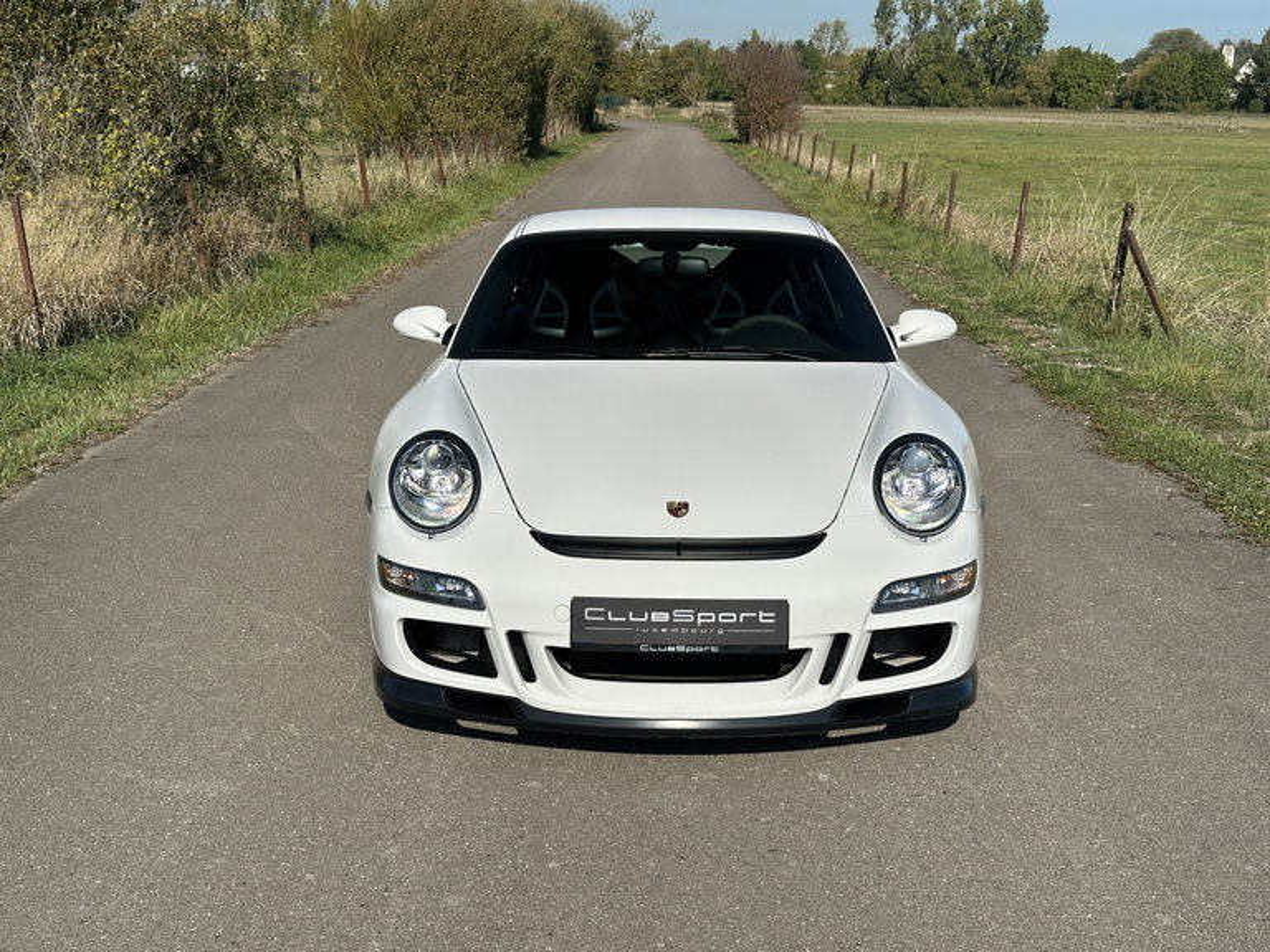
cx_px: 635
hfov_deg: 39.7
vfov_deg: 30.3
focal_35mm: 48
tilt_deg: -12.8
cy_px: 476
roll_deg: -2.0
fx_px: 1761
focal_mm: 6.86
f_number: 1.78
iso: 64
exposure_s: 1/3876
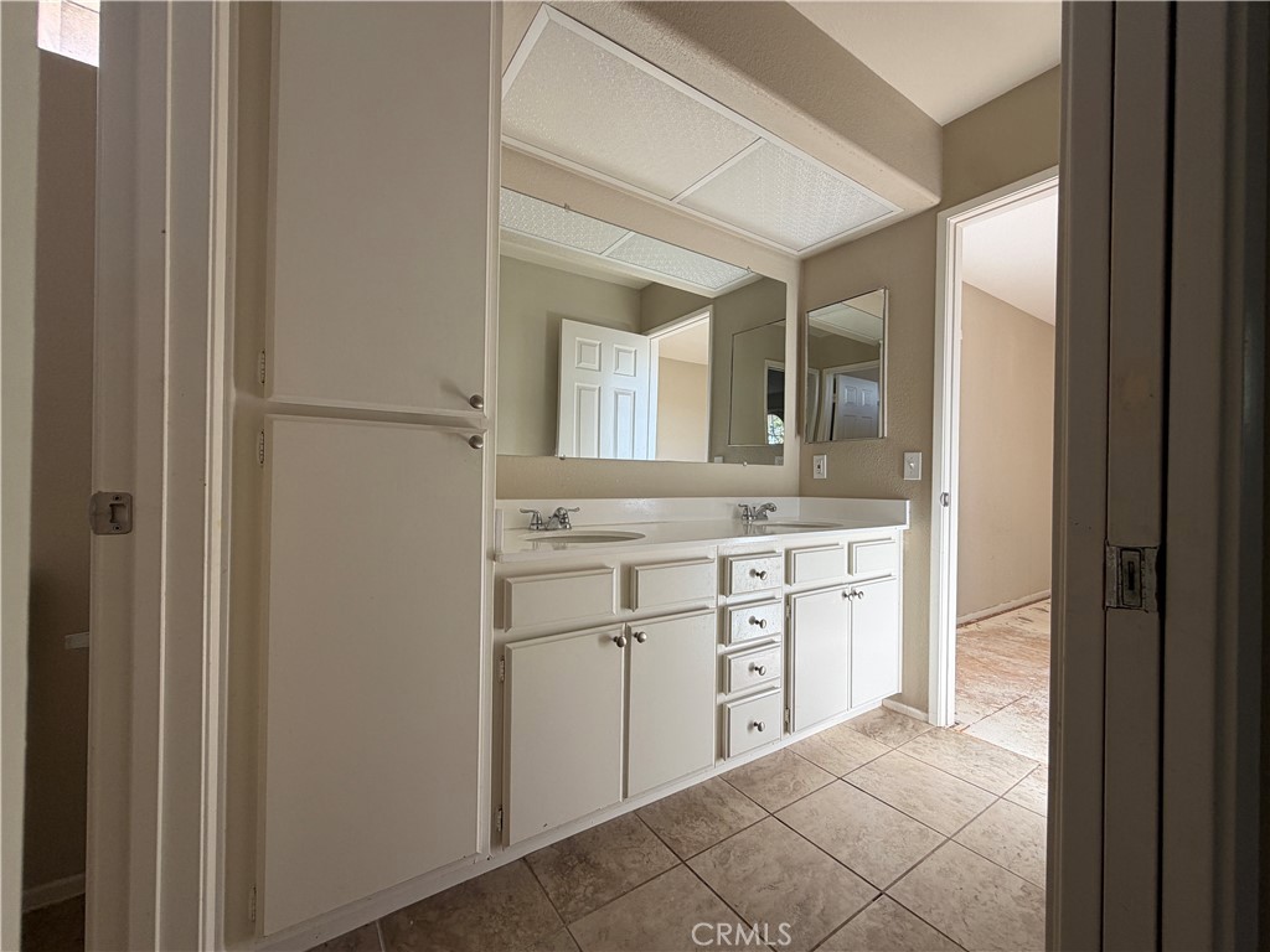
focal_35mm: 14
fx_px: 514
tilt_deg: +0.3
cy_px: 476
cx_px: 635
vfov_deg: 85.7
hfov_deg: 102.1
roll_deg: +0.0
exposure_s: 1/121
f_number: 2.2
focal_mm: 2.22
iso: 64
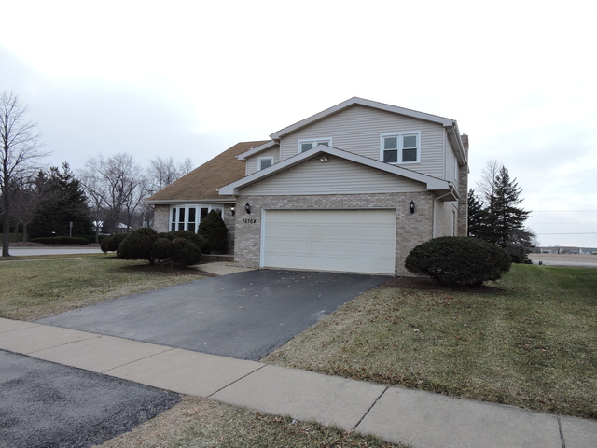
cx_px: 298
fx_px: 414
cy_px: 224
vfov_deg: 56.8
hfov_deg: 71.6
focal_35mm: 24
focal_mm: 4.3
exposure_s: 1/320
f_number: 3.3
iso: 100
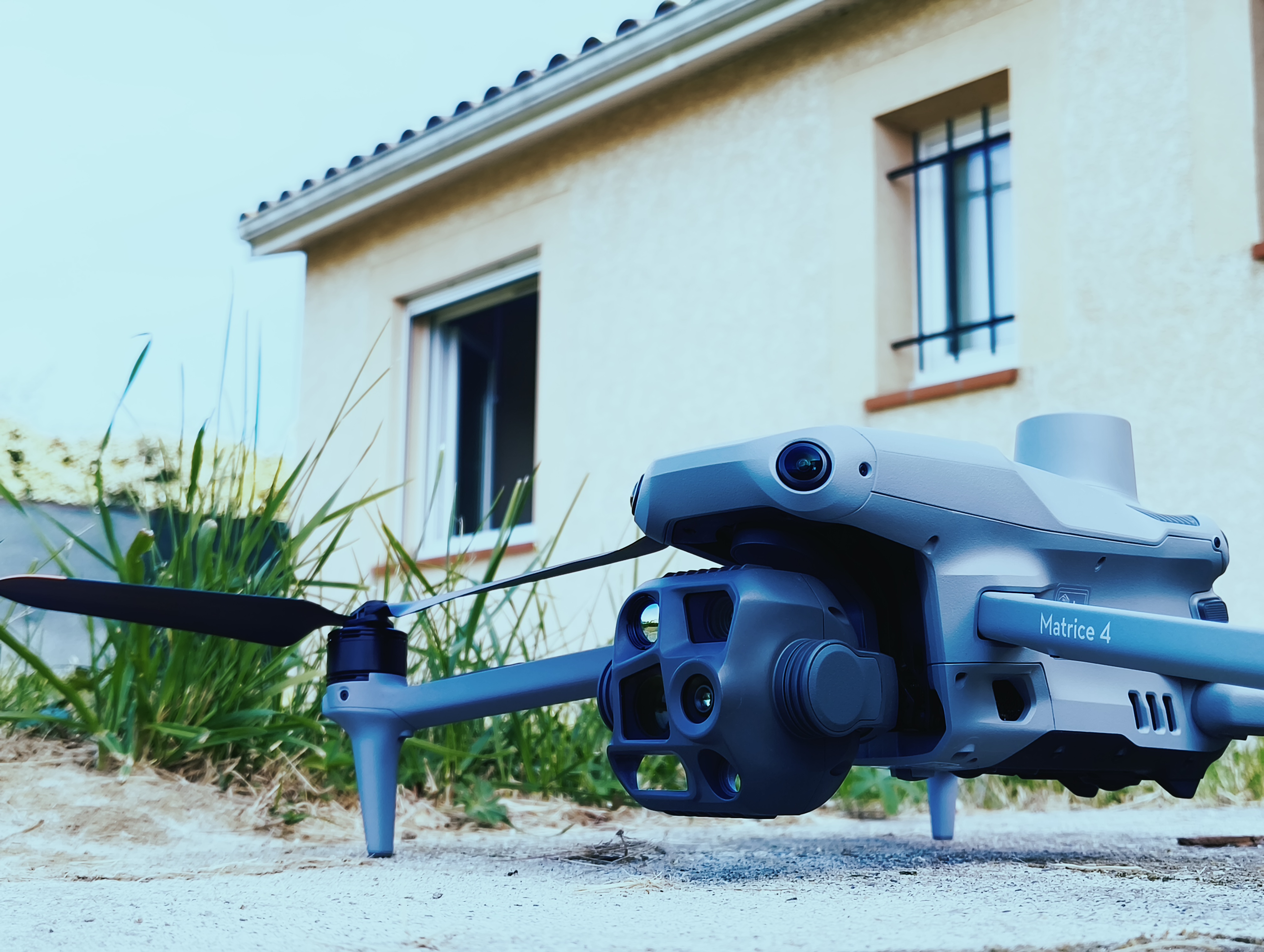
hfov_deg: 38.1
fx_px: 1828
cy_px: 476
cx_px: 632
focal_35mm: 50
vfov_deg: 29.2
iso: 100
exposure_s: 1/532
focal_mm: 5.56
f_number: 1.87
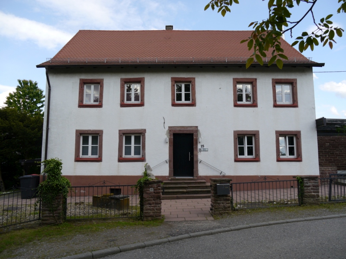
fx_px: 280
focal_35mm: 28
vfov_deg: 49.7
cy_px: 130
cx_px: 173
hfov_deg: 63.4
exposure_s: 1/250
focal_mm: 14
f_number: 5.6
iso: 160
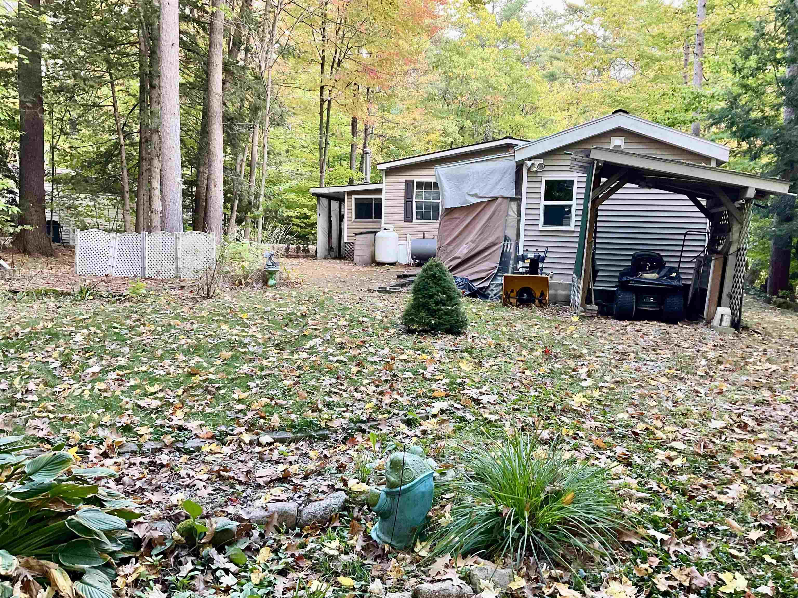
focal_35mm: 29
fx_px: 669
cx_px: 399
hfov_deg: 61.7
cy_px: 299
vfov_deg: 48.2
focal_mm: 3
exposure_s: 1/60
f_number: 1.8
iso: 64
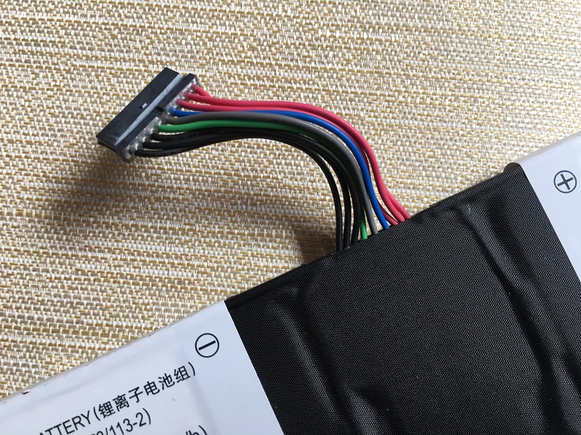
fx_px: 487
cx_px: 290
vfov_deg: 48.2
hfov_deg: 61.7
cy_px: 218
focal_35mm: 29
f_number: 2.2
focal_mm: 4.15
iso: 25
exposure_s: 1/33
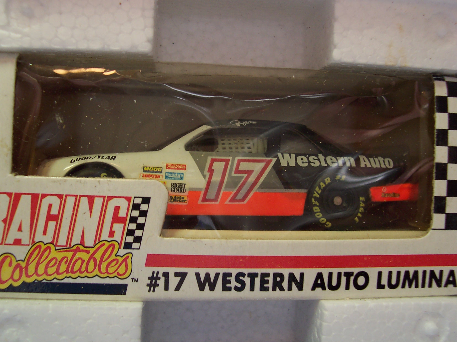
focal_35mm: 37
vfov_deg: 38.7
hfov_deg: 50.1
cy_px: 171
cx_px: 228
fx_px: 488
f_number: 2.8
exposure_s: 1/45
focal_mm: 5.6
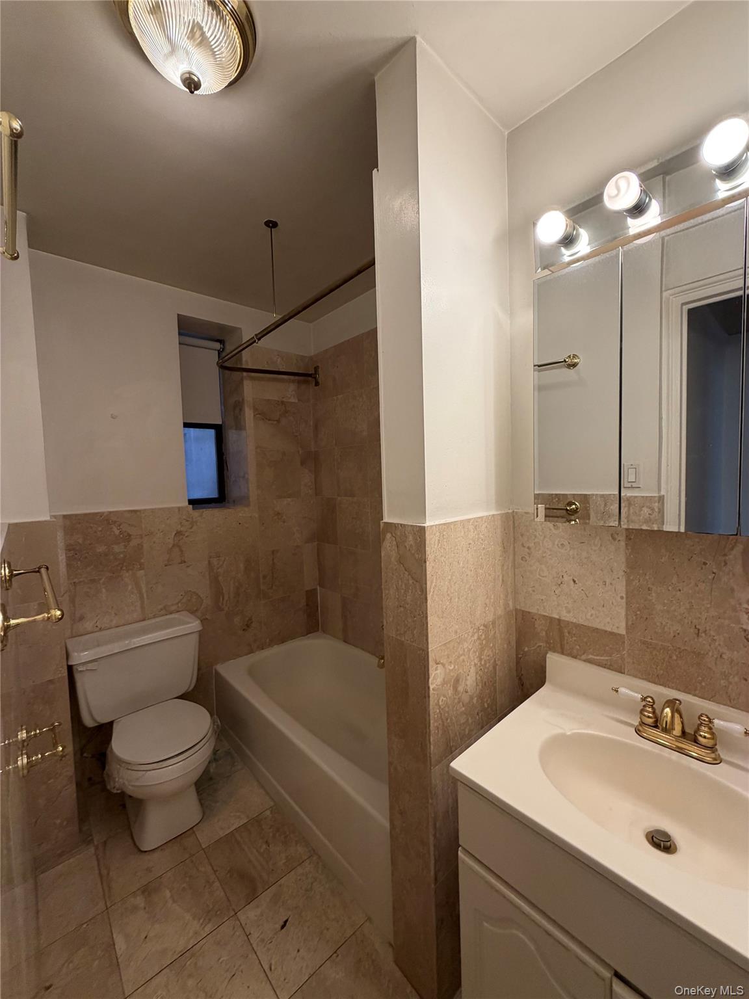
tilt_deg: -3.8
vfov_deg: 102.1
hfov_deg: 85.7
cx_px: 374
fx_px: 404
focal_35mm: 14
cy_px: 500
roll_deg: +1.1
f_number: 2.2
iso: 200
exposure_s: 1/120
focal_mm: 2.22
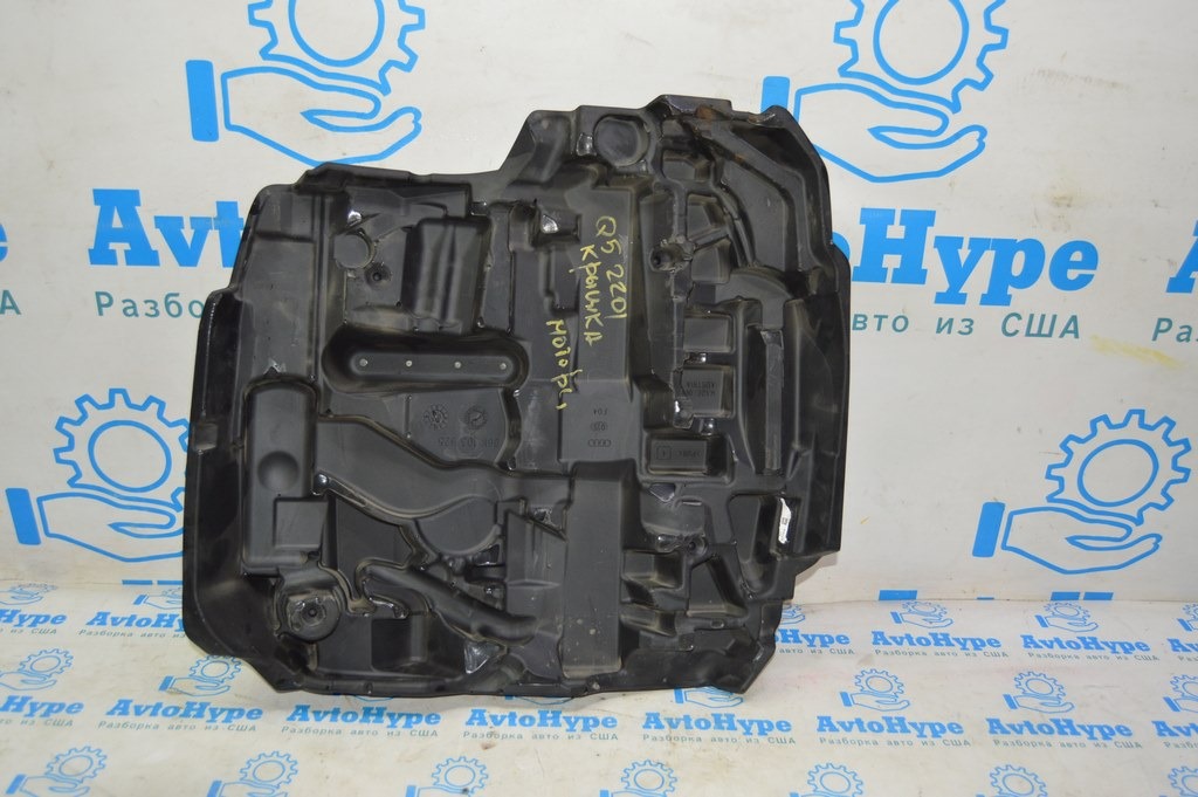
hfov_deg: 62.0
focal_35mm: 30
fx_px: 998
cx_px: 599
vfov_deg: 43.5
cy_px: 398
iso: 400
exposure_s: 1/60
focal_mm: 20
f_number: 4
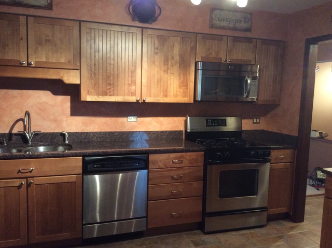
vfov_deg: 44.1
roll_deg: -1.0
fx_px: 306
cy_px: 124
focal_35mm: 32
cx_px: 166
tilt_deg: -6.3
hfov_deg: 56.9
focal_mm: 3.3
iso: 200
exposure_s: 1/24
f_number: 2.4
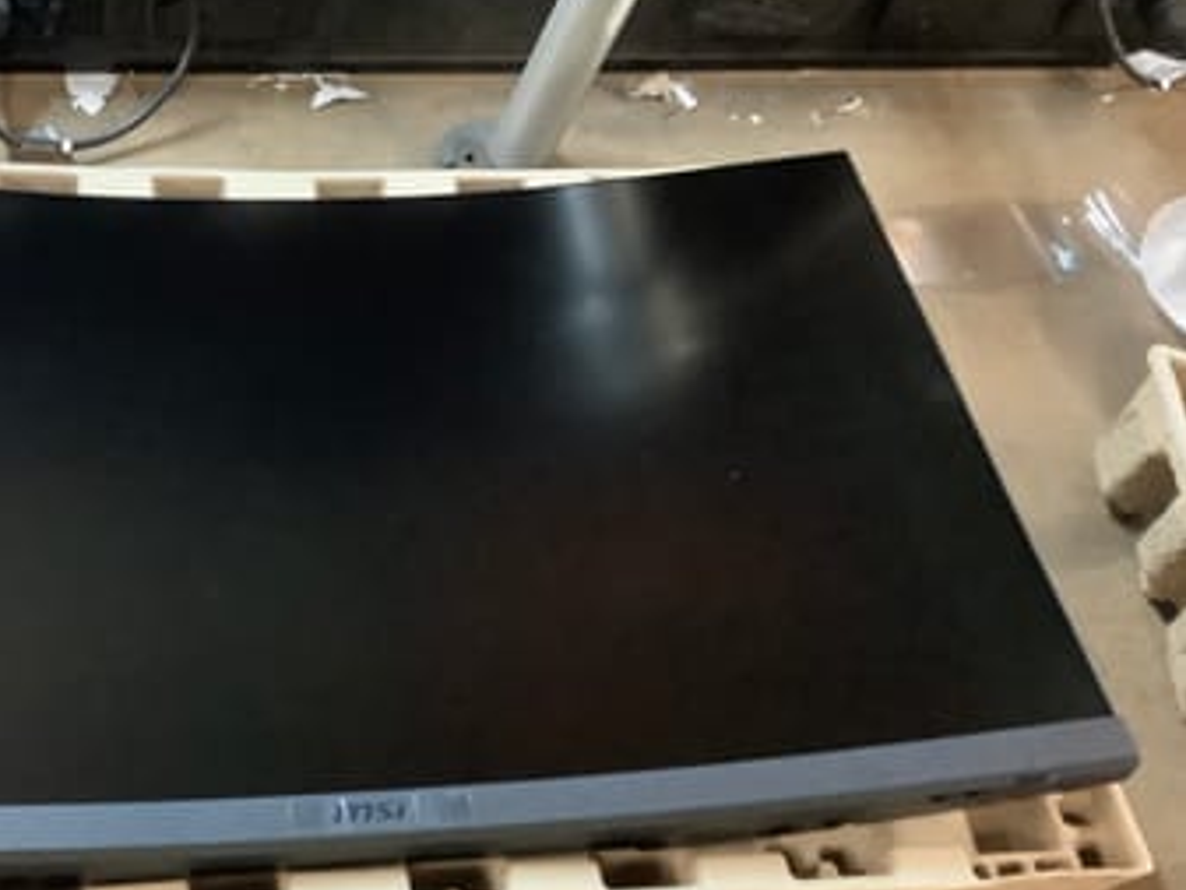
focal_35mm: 46
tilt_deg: -52.9
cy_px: 498
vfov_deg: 31.5
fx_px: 1577
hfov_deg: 40.2
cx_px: 310
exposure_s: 1/20
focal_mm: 3.3
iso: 640
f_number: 2.4
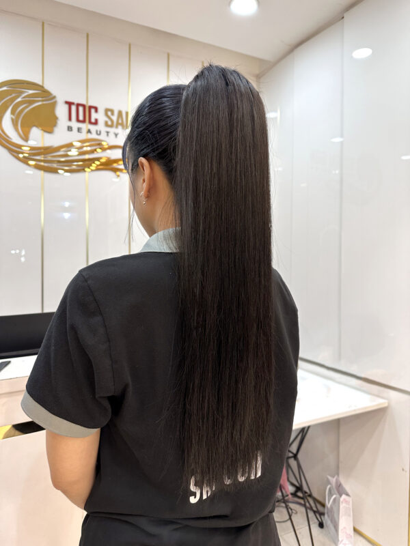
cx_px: 205
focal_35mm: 24
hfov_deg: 56.8
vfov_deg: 71.6
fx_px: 379
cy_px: 273
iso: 200
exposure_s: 1/100
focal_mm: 6.86
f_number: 1.78
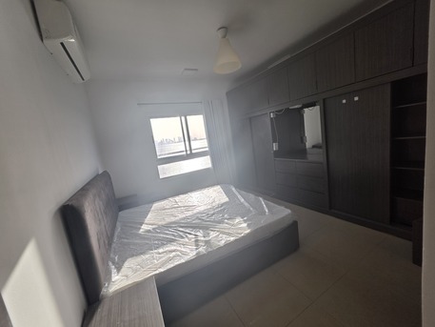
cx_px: 218
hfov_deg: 106.2
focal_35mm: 13
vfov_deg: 89.9
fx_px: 163
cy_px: 164
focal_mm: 2.2
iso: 40
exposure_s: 1/391
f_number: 1.9
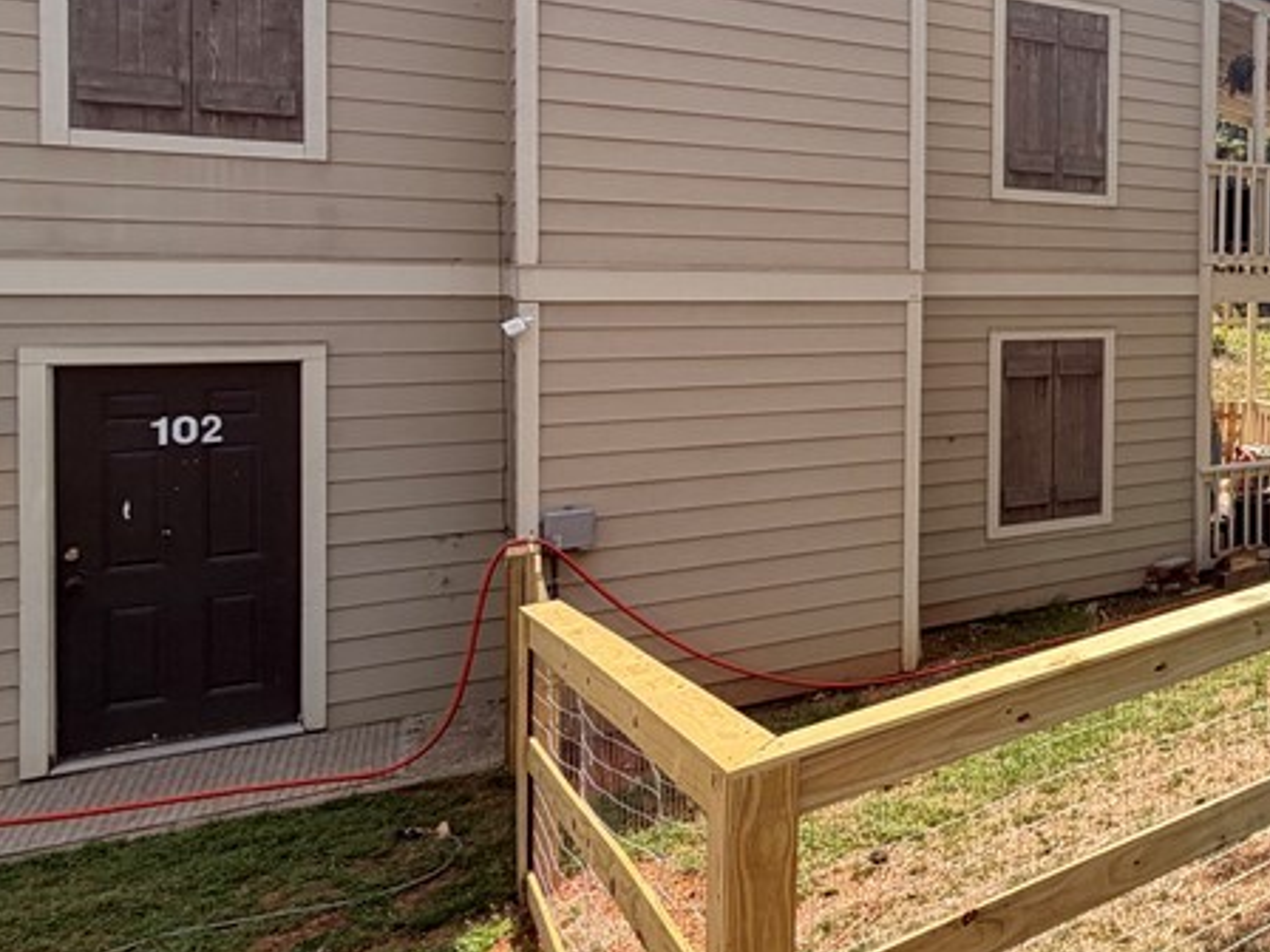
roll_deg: -1.2
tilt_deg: -1.6
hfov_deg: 43.0
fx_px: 1174
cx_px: 1426
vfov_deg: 43.4
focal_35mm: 32
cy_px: 303
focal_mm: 2.22
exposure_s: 1/559
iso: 40
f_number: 2.2
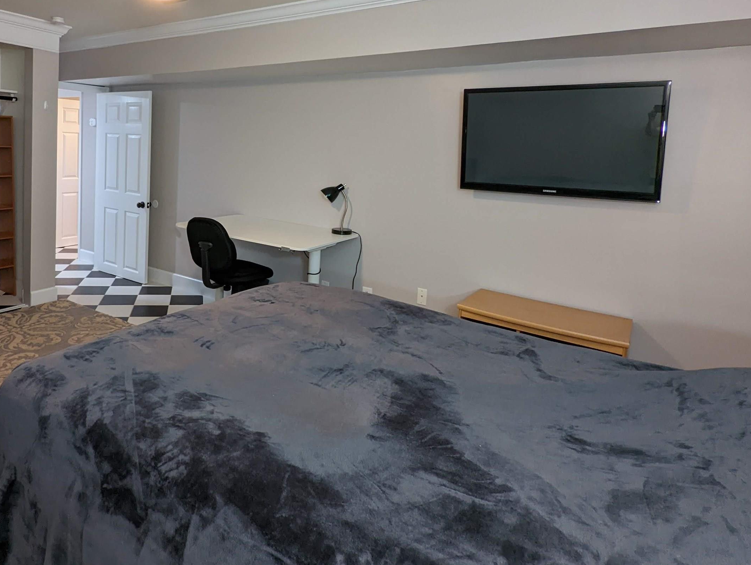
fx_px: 500
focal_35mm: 23
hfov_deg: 72.5
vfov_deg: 57.6
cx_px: 277
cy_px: 185
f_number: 2.2
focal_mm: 2.35
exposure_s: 1/24
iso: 205
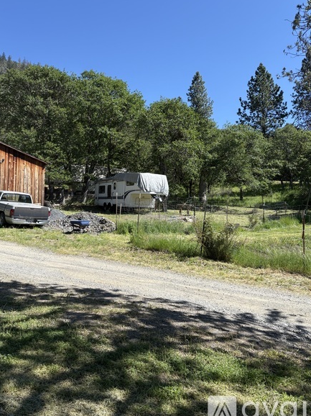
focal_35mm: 30
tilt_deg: +5.6
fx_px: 360
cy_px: 185
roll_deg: -0.3
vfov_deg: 59.8
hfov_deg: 46.7
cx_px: 144
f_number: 1.6
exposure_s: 1/1751
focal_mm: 5.96
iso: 50
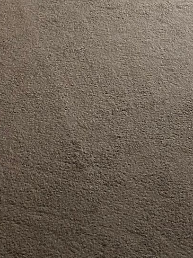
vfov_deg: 14.7
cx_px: 183
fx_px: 819
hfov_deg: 13.3
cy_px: -262
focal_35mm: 110
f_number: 1.5
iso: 160
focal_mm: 5.7
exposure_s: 1/60
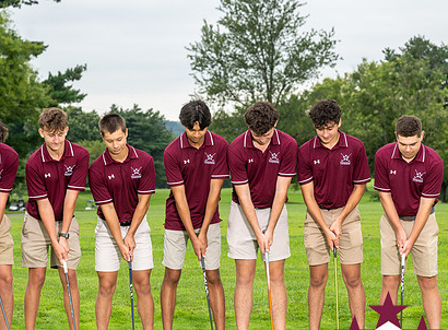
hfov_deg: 15.2
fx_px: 1672
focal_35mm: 130
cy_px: 199
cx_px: 169
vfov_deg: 11.3
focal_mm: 76
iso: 125
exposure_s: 1/100
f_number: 5.6
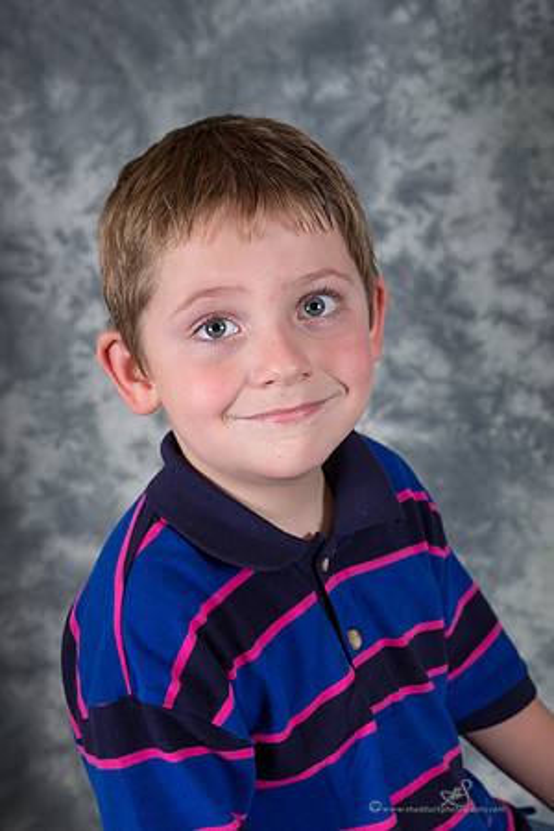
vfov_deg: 48.5
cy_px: 416
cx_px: 277
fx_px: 923
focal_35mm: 40
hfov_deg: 33.4
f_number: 6.3
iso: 100
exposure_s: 1/160
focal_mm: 40
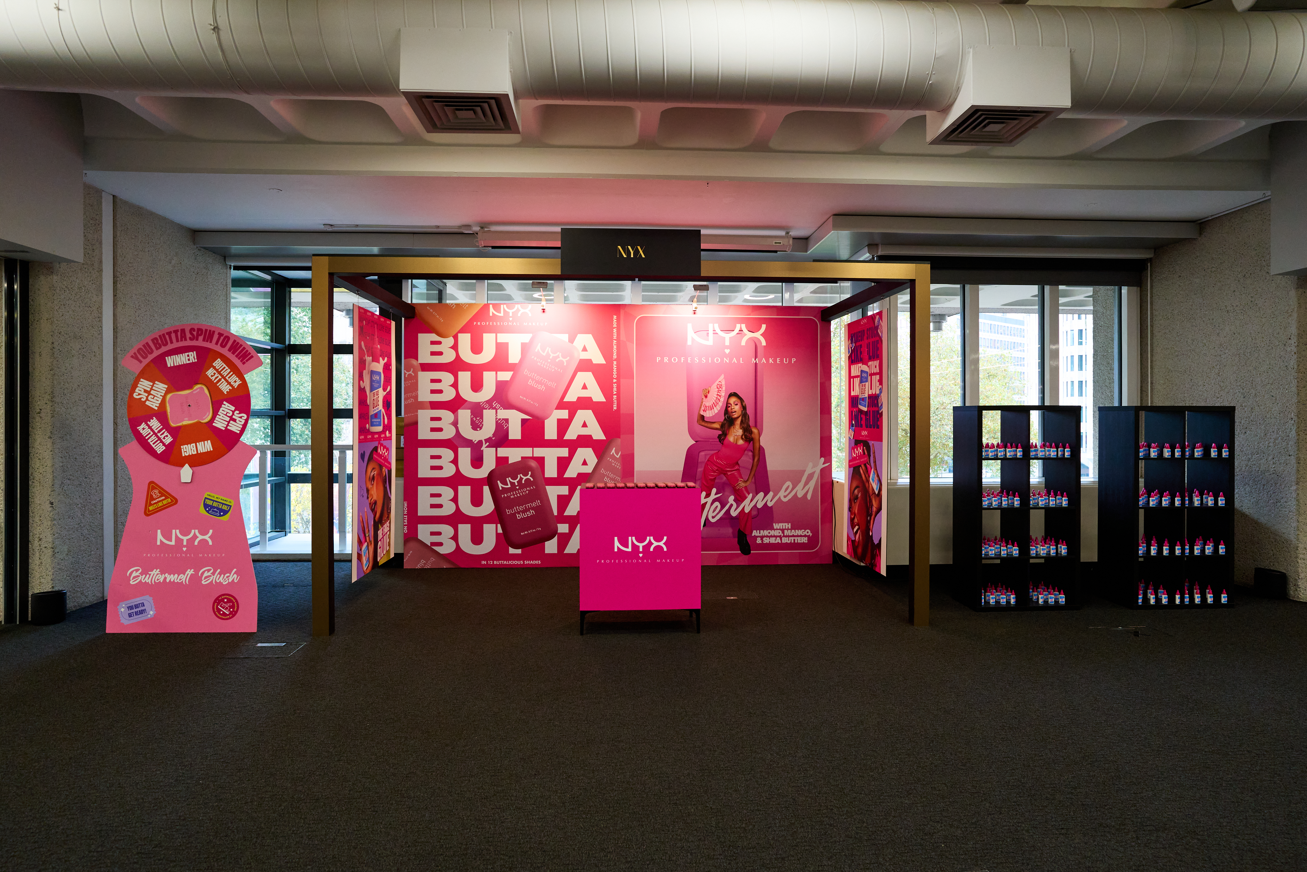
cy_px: 436
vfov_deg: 61.9
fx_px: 726
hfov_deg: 84.0
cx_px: 654
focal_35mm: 20
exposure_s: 1/250
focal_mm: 20
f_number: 4
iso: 2500
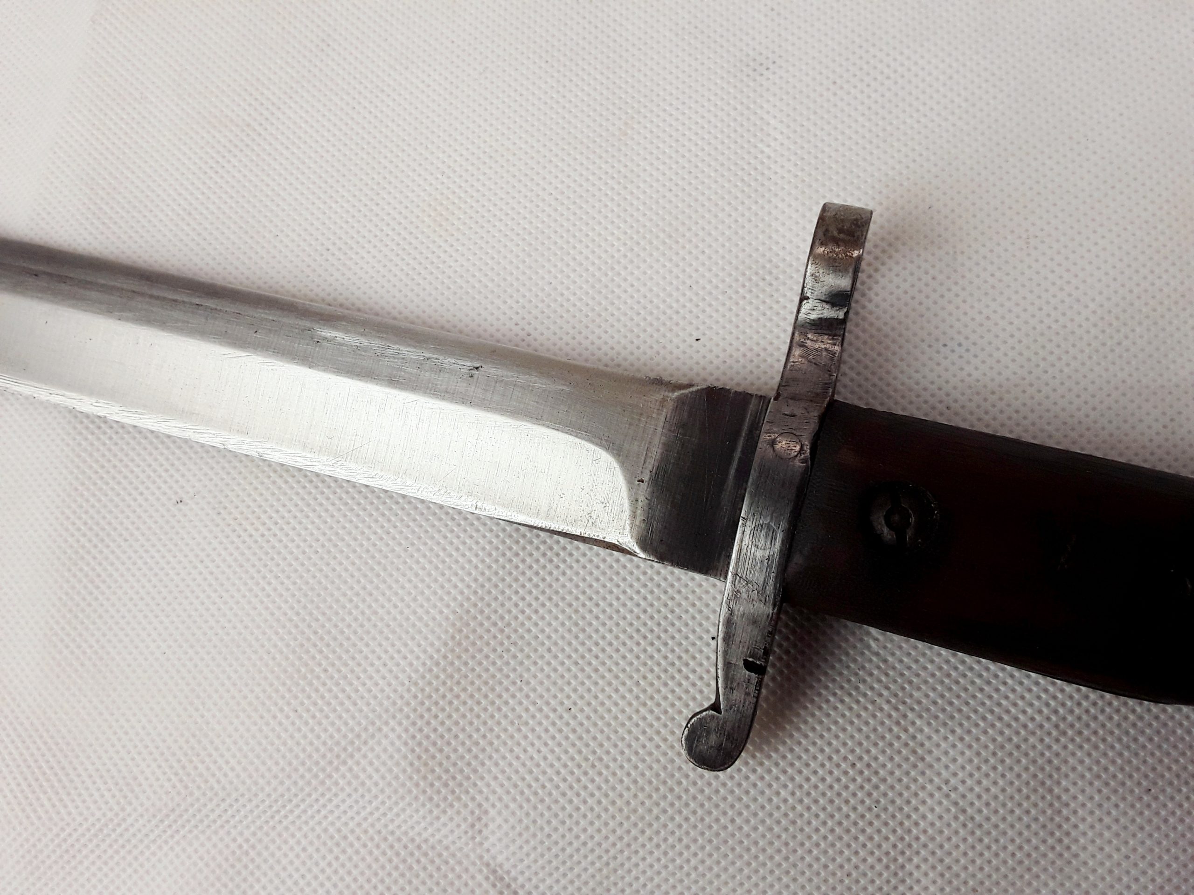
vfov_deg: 51.4
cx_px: 597
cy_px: 448
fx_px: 931
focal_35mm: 27
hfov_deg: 65.3
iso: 40
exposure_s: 1/108
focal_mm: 2.91
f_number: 1.9
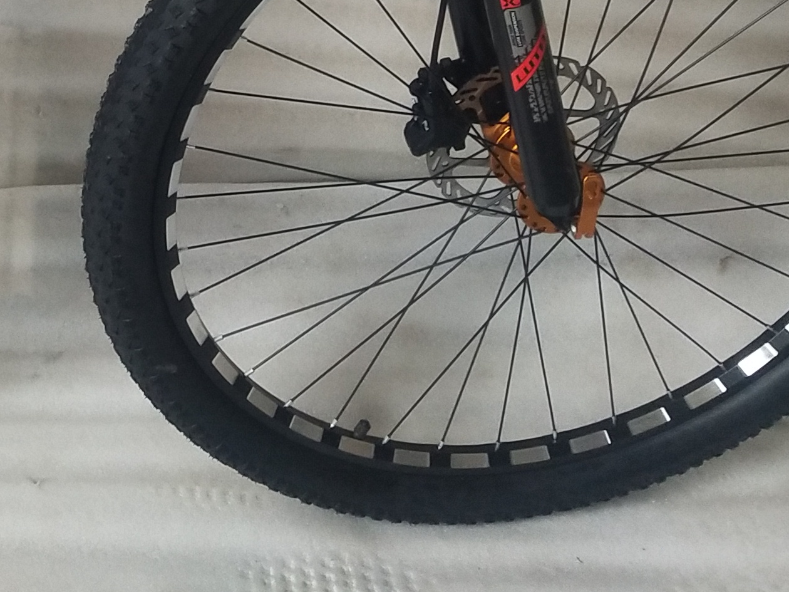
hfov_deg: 19.4
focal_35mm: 96
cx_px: -130
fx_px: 2188
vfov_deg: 14.3
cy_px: -310
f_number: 1.8
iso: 288
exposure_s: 1/50
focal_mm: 3.95
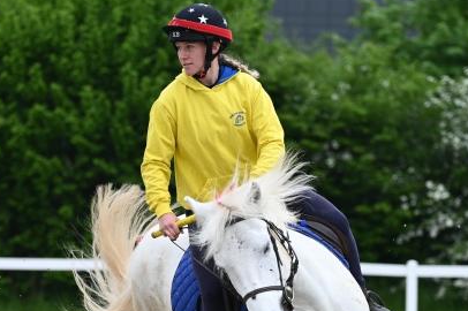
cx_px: 241
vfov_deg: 4.4
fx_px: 4092
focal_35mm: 315
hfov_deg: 6.5
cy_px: 261
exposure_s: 1/1250
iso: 400
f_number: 4.8
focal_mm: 160
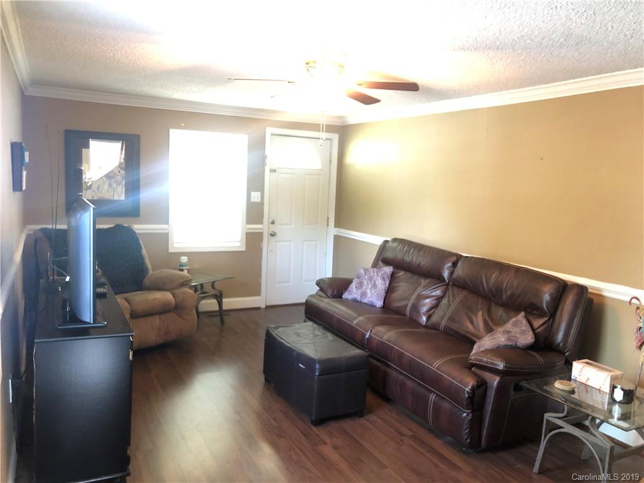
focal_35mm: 28
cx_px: 322
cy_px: 242
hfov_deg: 63.4
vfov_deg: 49.7
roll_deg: -2.0
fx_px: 521
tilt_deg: -6.7
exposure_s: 1/4
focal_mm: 3.99
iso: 125
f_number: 1.8
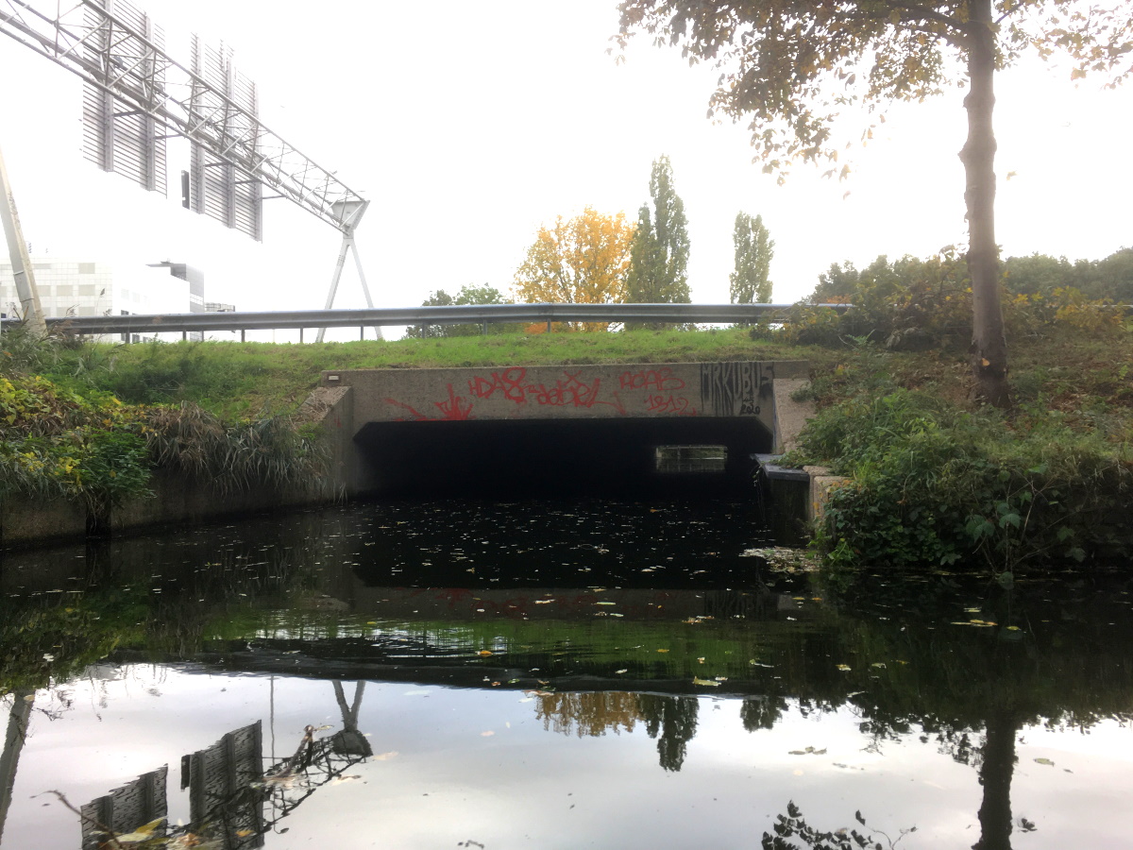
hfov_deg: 61.7
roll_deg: +0.3
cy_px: 425
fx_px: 949
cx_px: 566
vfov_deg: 48.2
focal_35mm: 29
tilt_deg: +1.9
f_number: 2.2
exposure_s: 1/100
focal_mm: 4.15
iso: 25
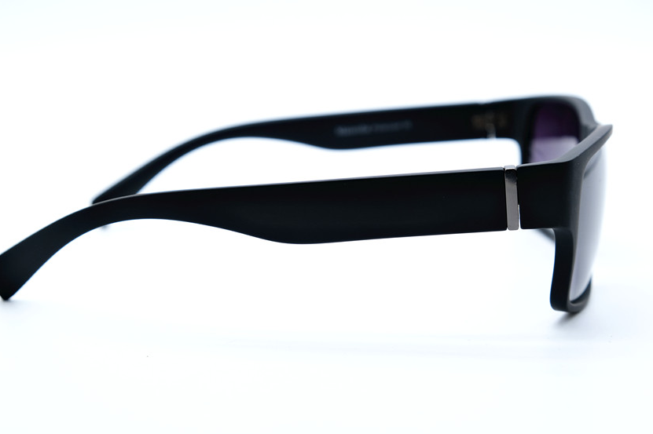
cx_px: 314
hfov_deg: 31.0
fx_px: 1178
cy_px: 224
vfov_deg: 20.9
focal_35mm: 65
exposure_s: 1/200
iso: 320
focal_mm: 35.8
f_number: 5.6
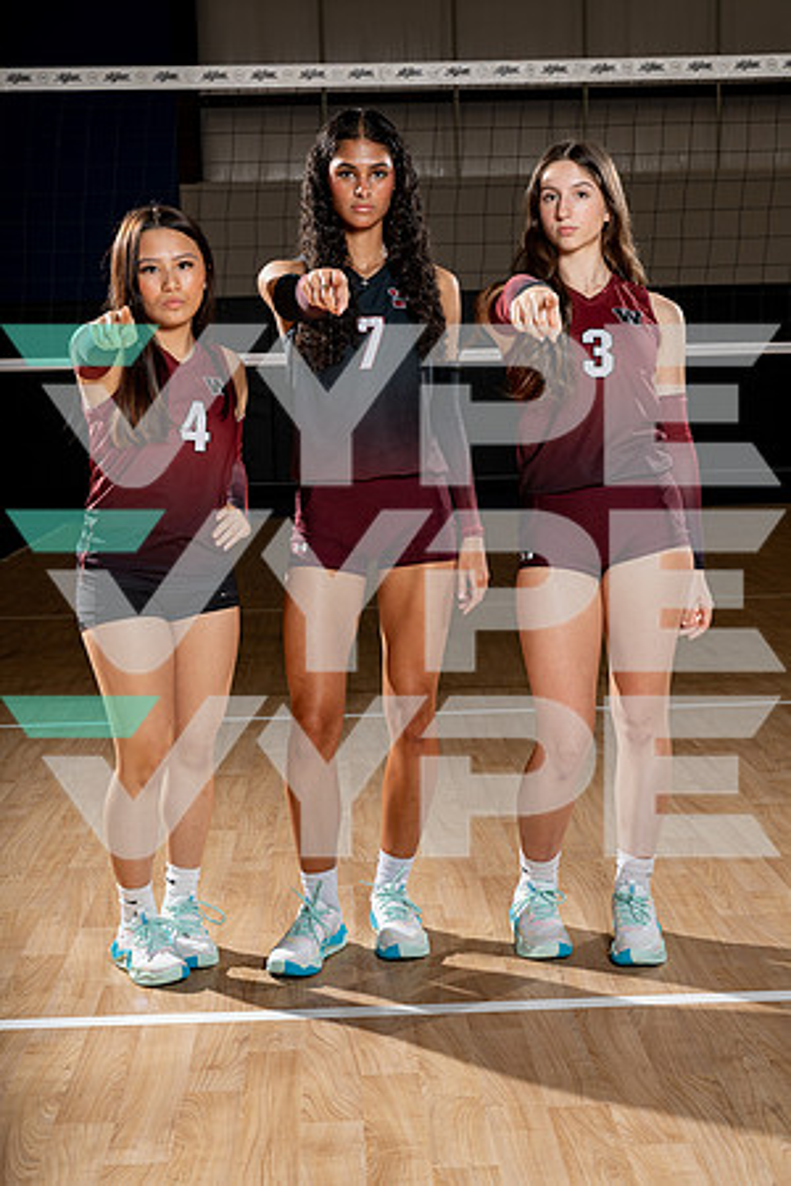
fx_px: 1780
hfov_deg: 25.1
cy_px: 593
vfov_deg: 36.9
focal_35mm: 54
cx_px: 396
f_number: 8
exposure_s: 1/250
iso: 100
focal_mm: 54
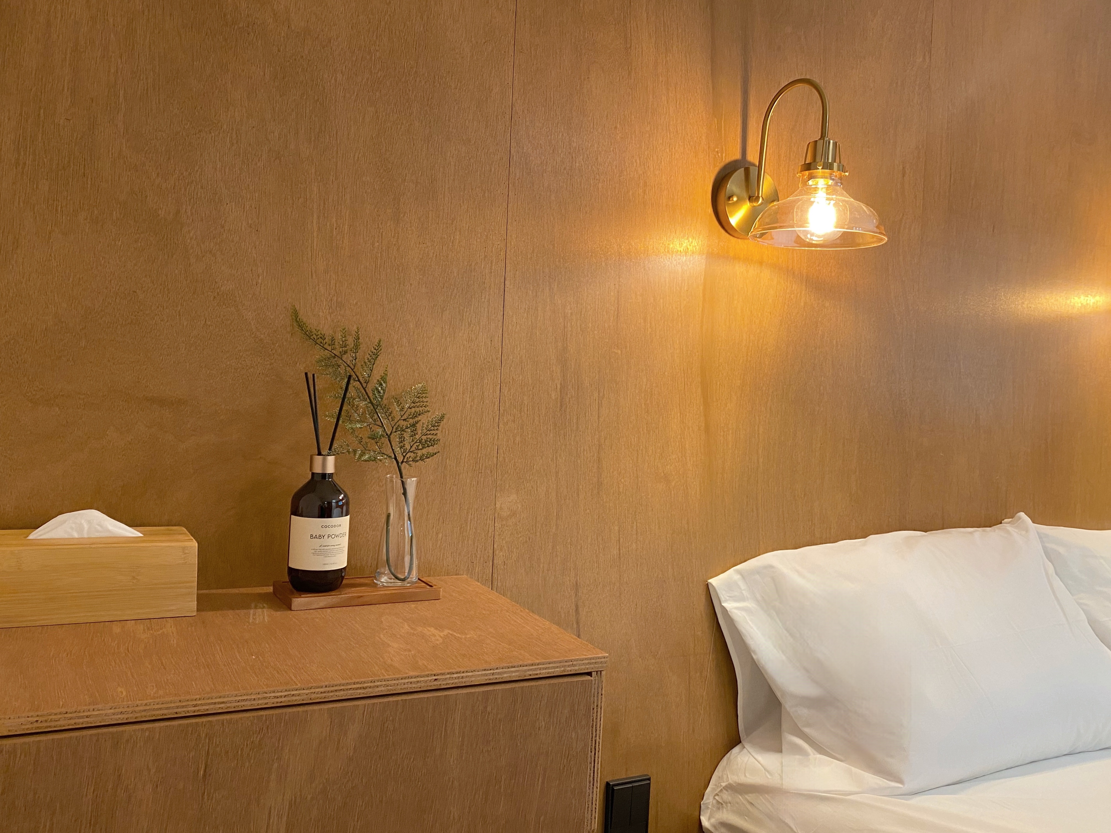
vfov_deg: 53.1
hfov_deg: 67.3
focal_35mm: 26
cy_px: 416
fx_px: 834
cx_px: 556
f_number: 1.8
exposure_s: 1/60
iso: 200
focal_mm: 4.25
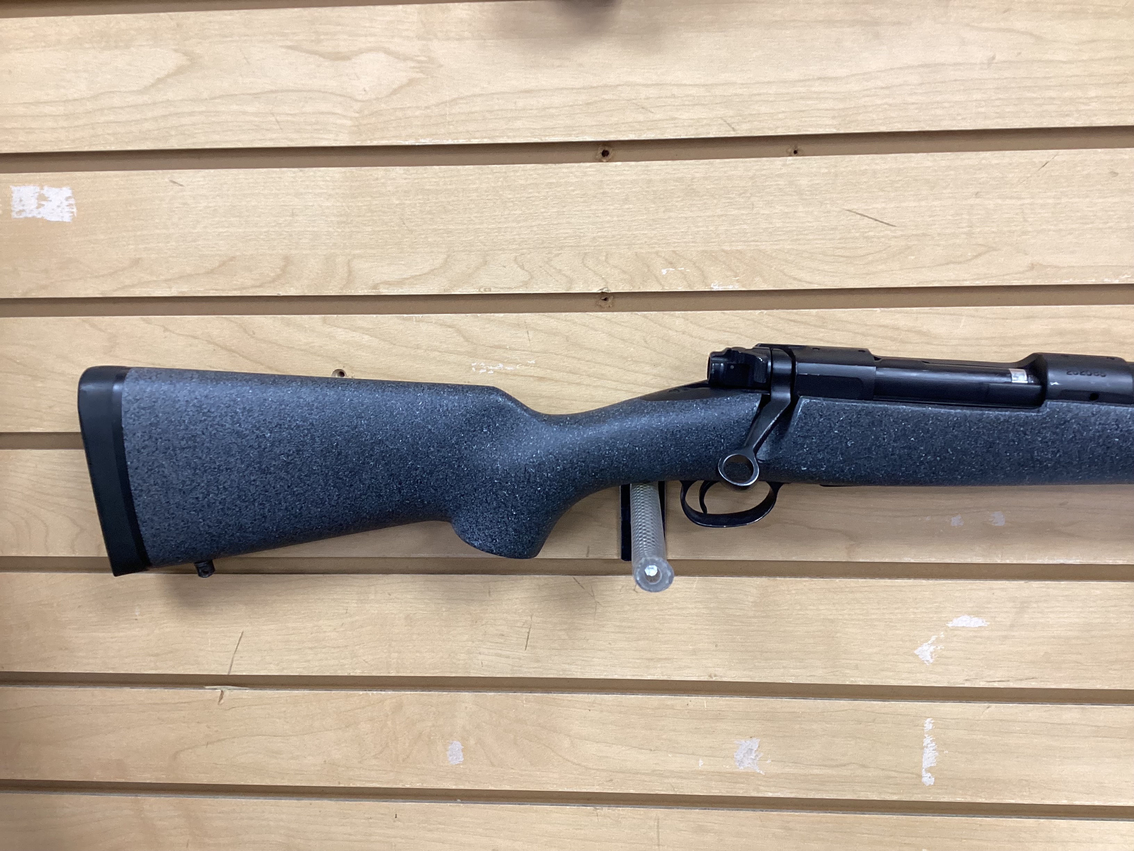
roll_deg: +0.4
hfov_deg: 58.4
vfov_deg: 45.4
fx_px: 1016
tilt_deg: -17.2
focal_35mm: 31
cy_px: 426
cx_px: 567
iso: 200
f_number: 2.4
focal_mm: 3.3
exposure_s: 1/60
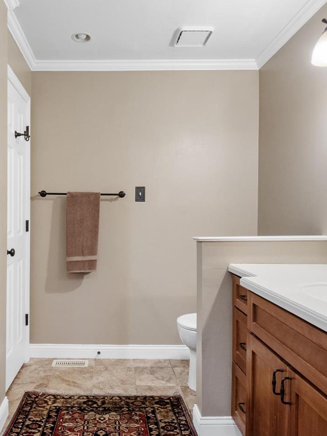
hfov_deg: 52.2
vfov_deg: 67.3
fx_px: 328
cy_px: 213
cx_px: 112
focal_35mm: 26
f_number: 8
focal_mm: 8
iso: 400
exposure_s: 1/1.67
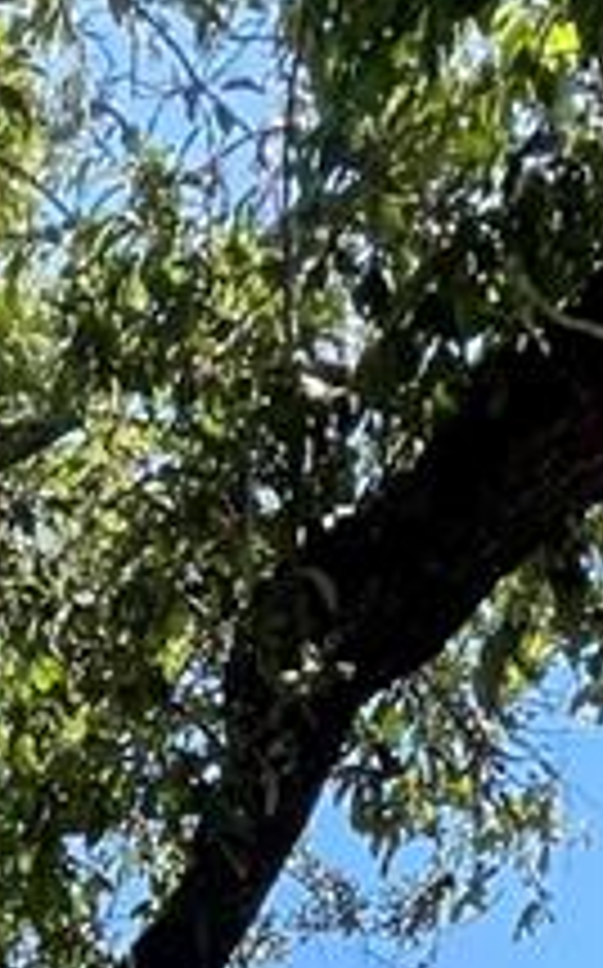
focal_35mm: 77
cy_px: 2328
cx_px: -202
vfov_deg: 15.1
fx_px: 2029
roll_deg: +1.4
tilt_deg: +0.1
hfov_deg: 16.0
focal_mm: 1.57
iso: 32
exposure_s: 1/708
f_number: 1.8
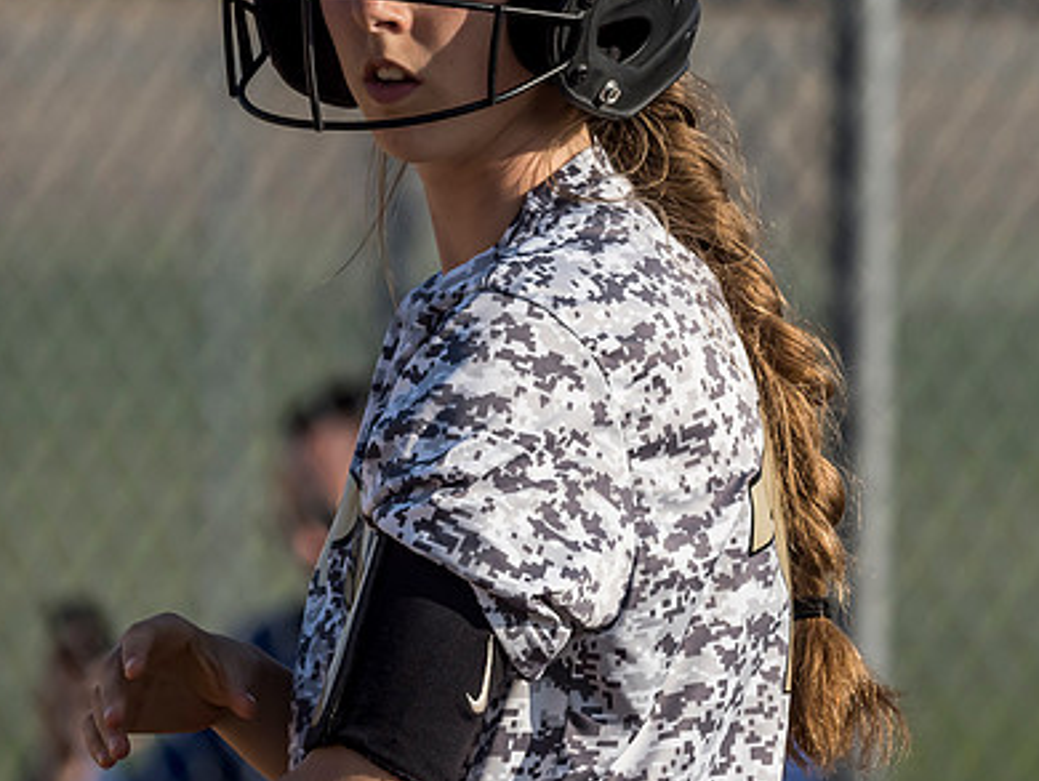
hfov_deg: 1.9
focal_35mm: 1045
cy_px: 222
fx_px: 31385
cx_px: 480
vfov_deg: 1.4
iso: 400
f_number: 6.3
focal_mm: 300
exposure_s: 1/1600
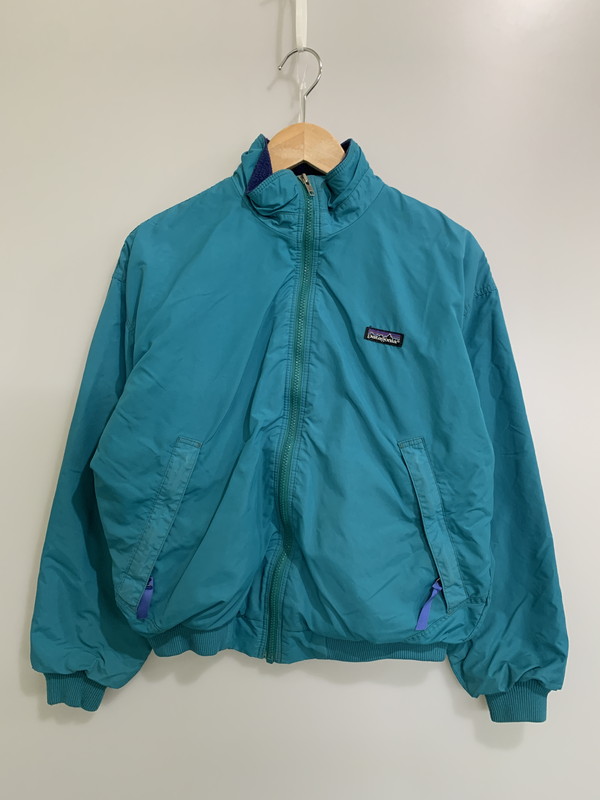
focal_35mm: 26
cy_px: 400
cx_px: 300
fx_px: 601
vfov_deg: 67.3
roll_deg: -0.4
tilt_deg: -22.3
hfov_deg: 53.1
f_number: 1.8
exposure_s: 1/60
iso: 160
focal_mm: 4.25
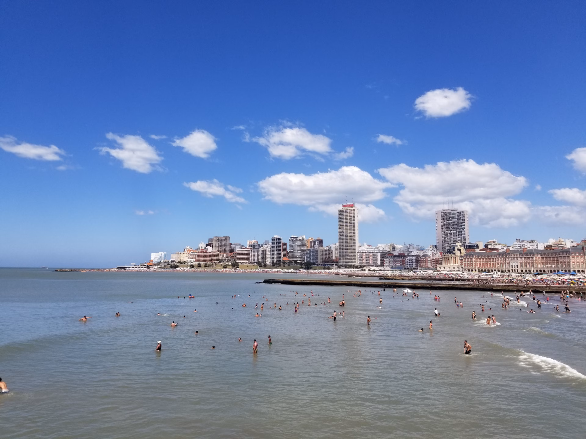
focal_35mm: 26
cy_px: 220
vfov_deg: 53.1
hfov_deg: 67.3
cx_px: 293
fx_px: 440
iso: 50
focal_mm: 4.25
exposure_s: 1/3848
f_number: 1.7
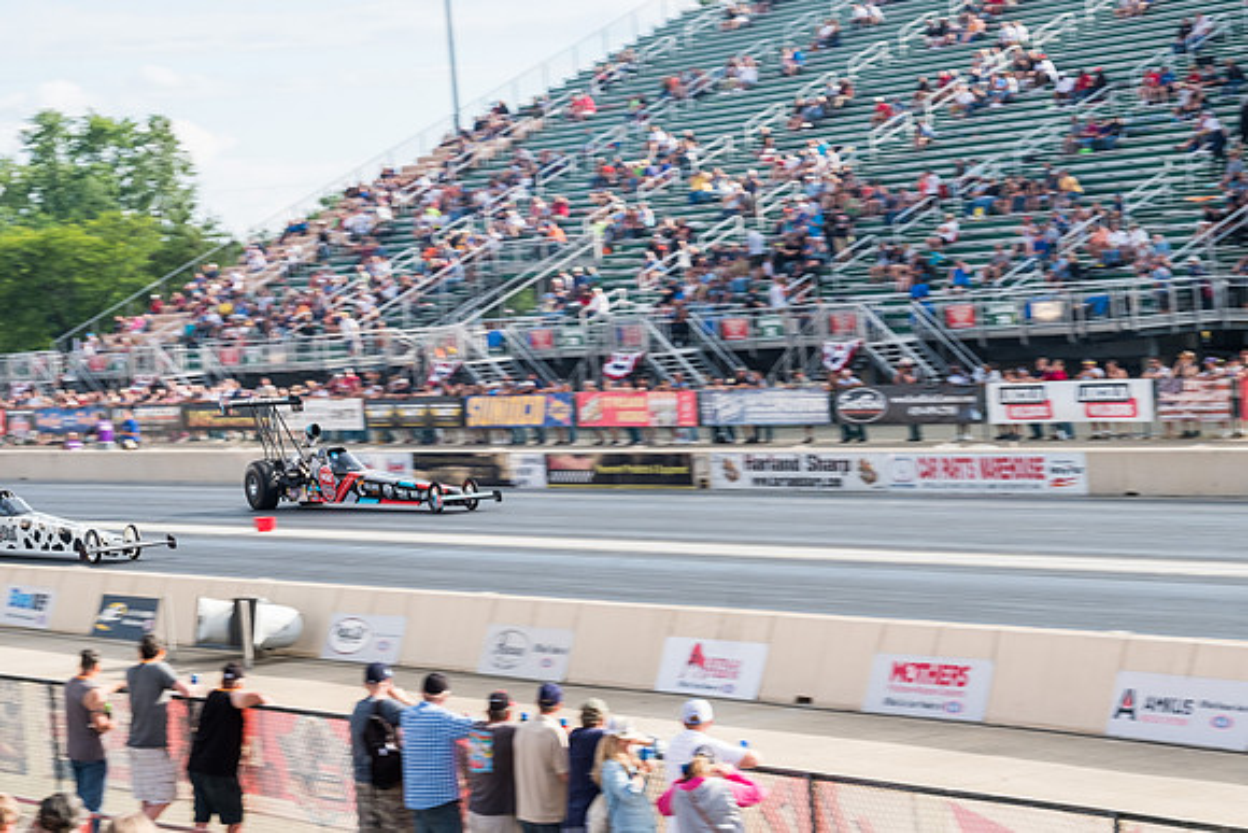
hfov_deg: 17.6
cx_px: 624
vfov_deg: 11.8
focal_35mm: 116
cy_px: 416
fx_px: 4022
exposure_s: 1/200
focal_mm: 77.3
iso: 400
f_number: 9
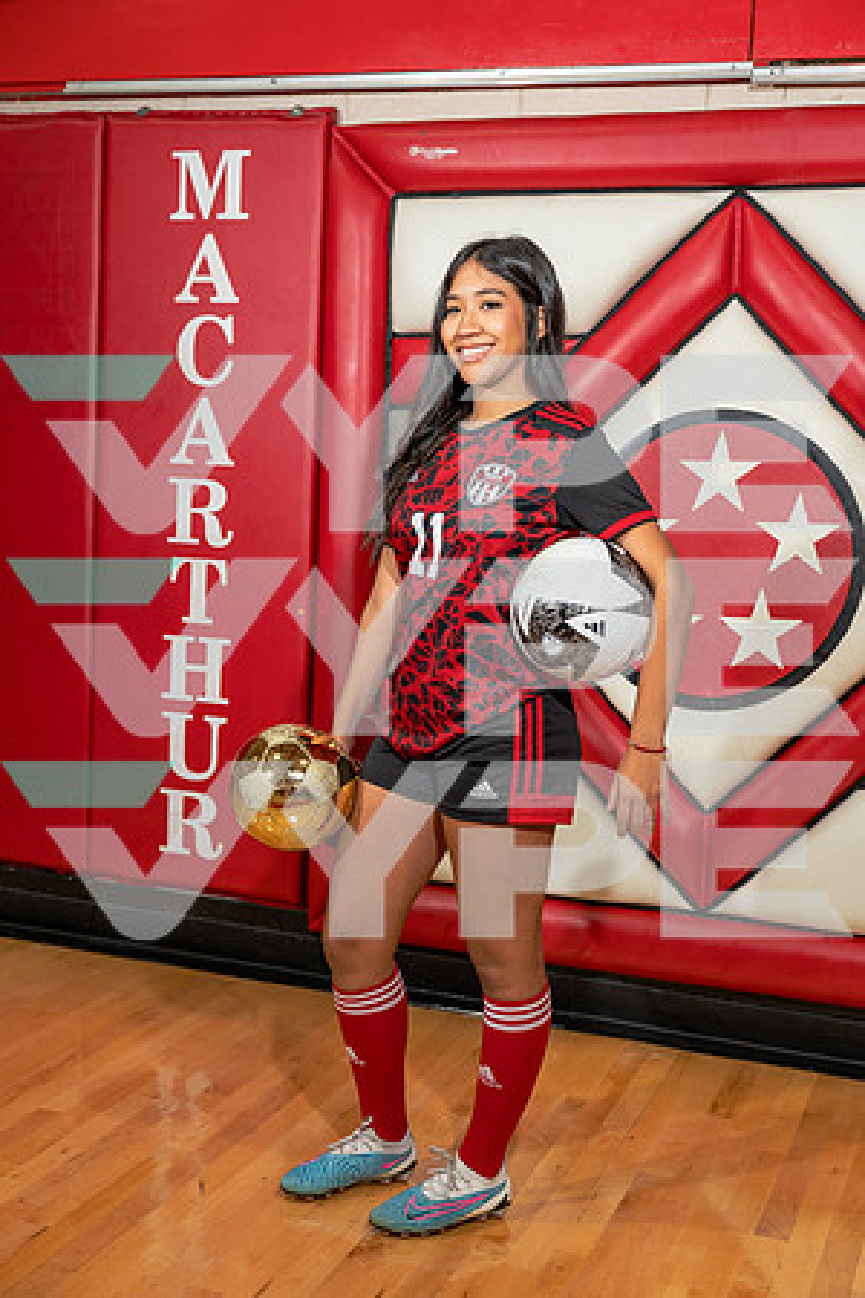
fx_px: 1658
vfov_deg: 42.7
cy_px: 649
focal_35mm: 46
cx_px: 432
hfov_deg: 29.2
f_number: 4
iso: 1000
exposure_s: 1/250
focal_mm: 46
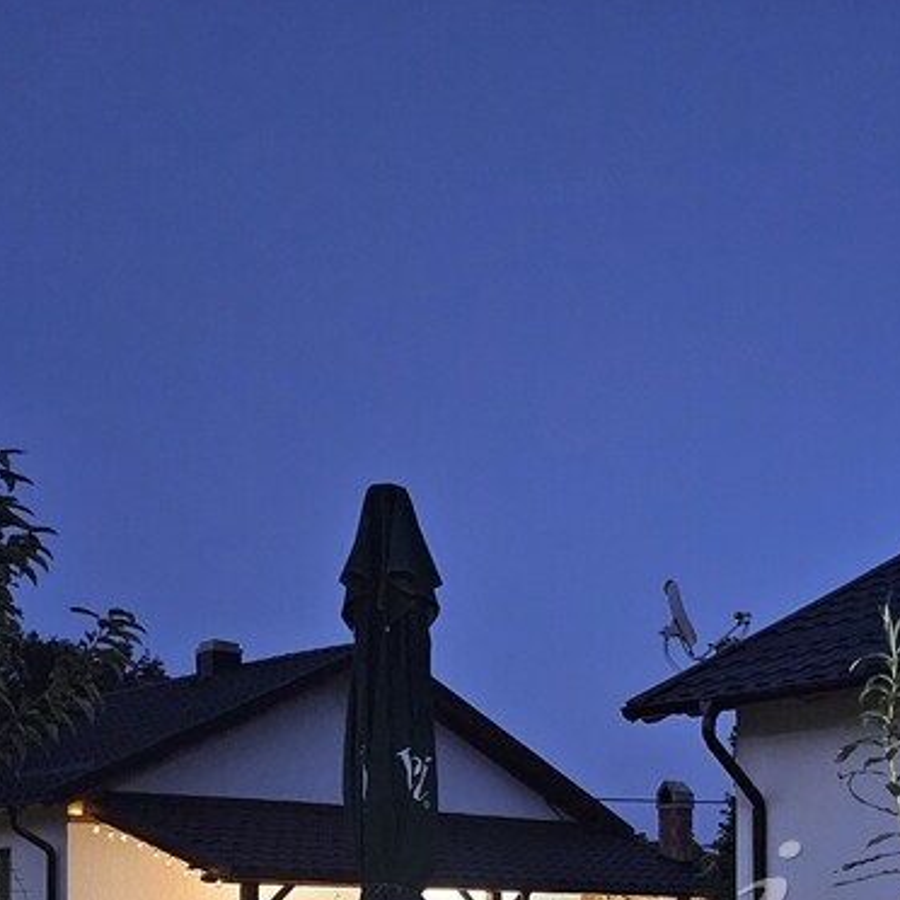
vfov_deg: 28.6
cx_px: 760
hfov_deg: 29.6
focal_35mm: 56
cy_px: 902
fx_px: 1647
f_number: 1.8
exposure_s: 1/25
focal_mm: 5.4
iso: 1600
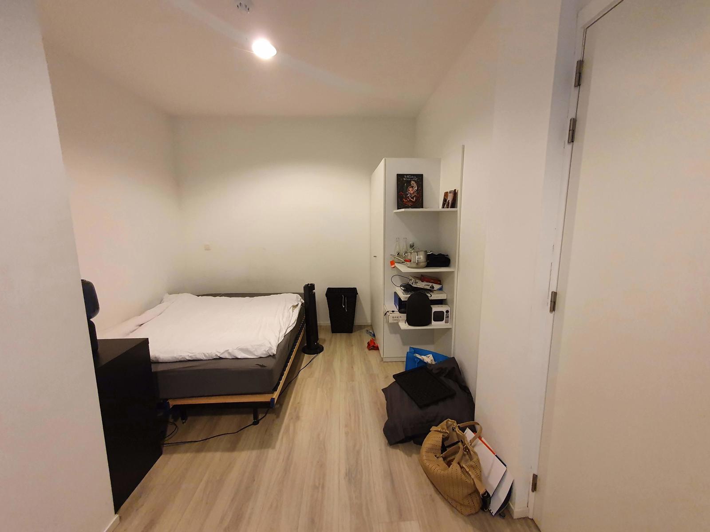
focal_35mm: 13
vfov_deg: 89.9
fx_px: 267
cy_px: 266
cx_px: 355
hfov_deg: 106.2
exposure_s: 1/33
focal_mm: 1.8
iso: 400
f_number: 2.2
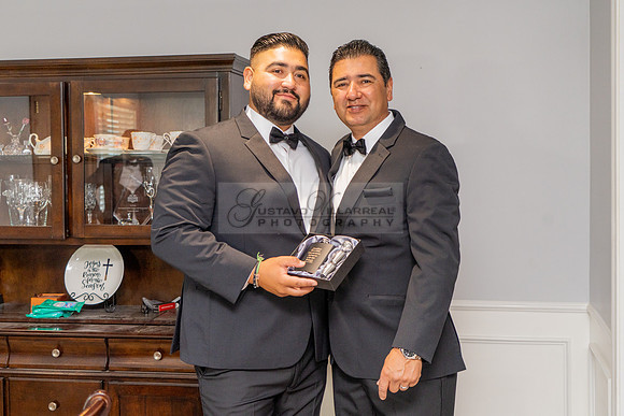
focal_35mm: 49
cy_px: 196
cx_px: 326
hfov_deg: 40.3
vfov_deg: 27.5
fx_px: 850
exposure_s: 1/160
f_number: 4.5
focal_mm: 44
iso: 640
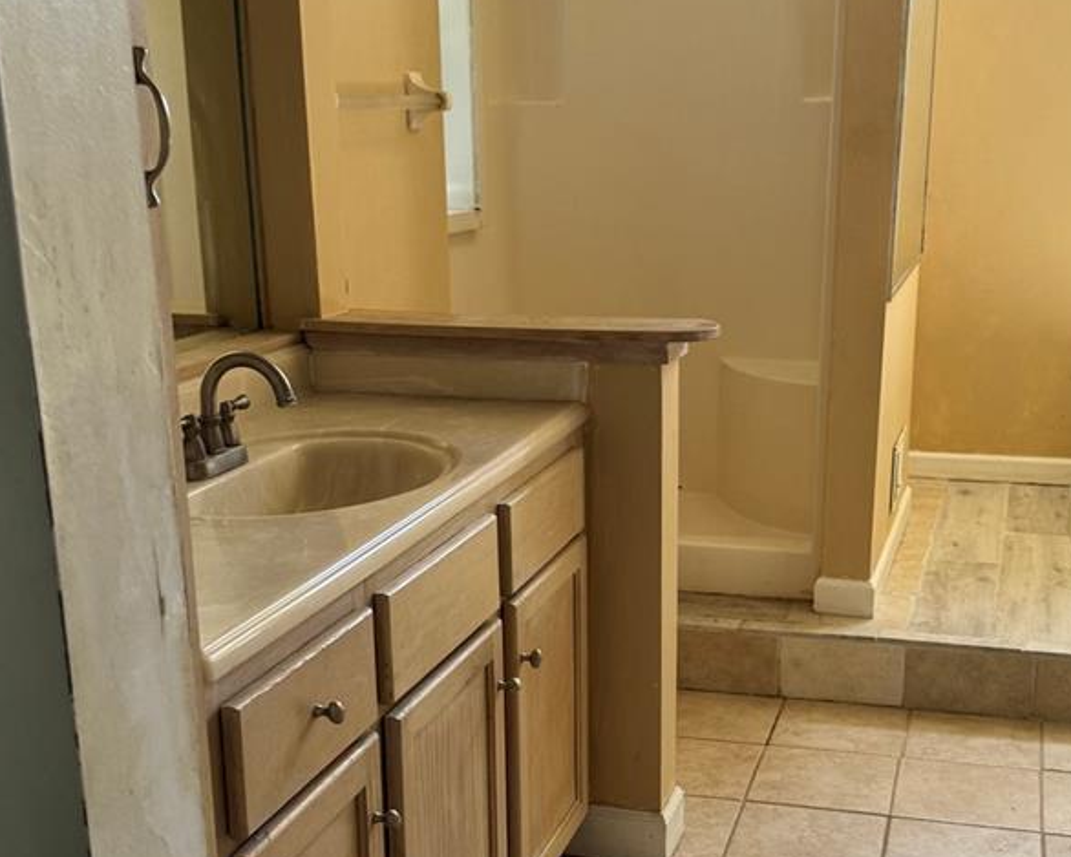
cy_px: 546
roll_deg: +0.5
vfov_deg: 31.3
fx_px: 1522
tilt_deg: -14.9
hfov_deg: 38.6
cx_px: 662
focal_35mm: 48
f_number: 1.78
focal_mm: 6.76
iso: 100
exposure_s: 1/121
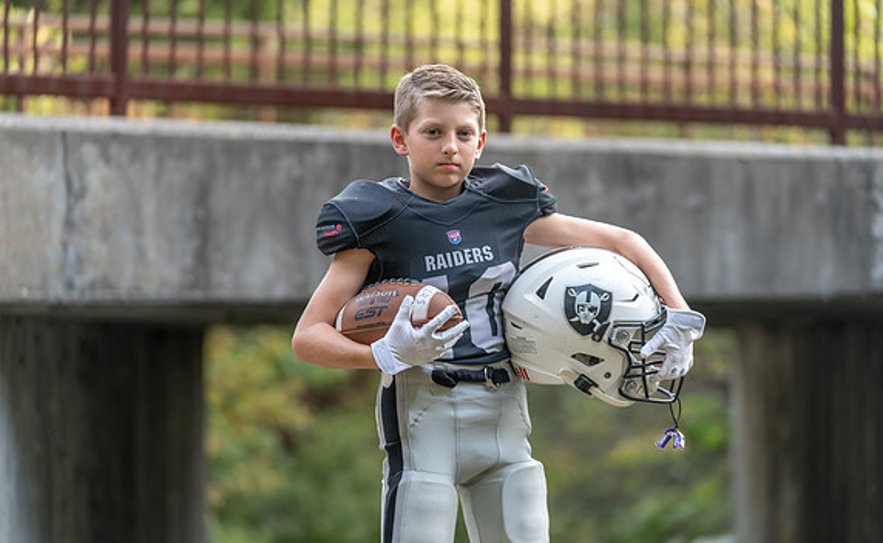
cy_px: 248
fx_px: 3402
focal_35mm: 142
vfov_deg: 9.1
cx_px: 447
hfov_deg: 14.8
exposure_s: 1/320
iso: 160
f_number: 2.8
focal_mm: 129
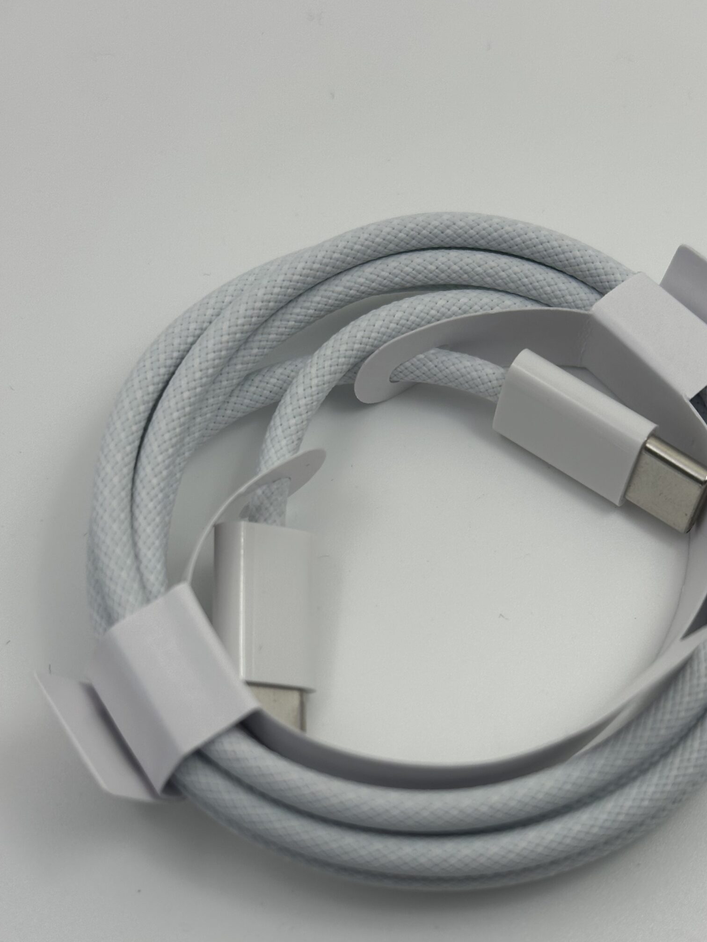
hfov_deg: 24.0
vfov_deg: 31.6
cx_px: 408
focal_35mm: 61
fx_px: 1661
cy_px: 579
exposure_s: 1/124
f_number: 1.78
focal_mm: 6.86
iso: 50
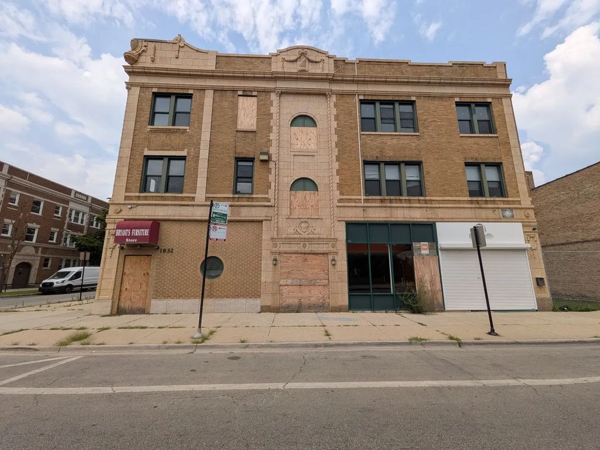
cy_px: 225
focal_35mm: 14
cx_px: 300
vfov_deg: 85.7
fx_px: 243
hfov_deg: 102.1
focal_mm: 1.85
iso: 51
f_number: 2.2
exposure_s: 1/2237
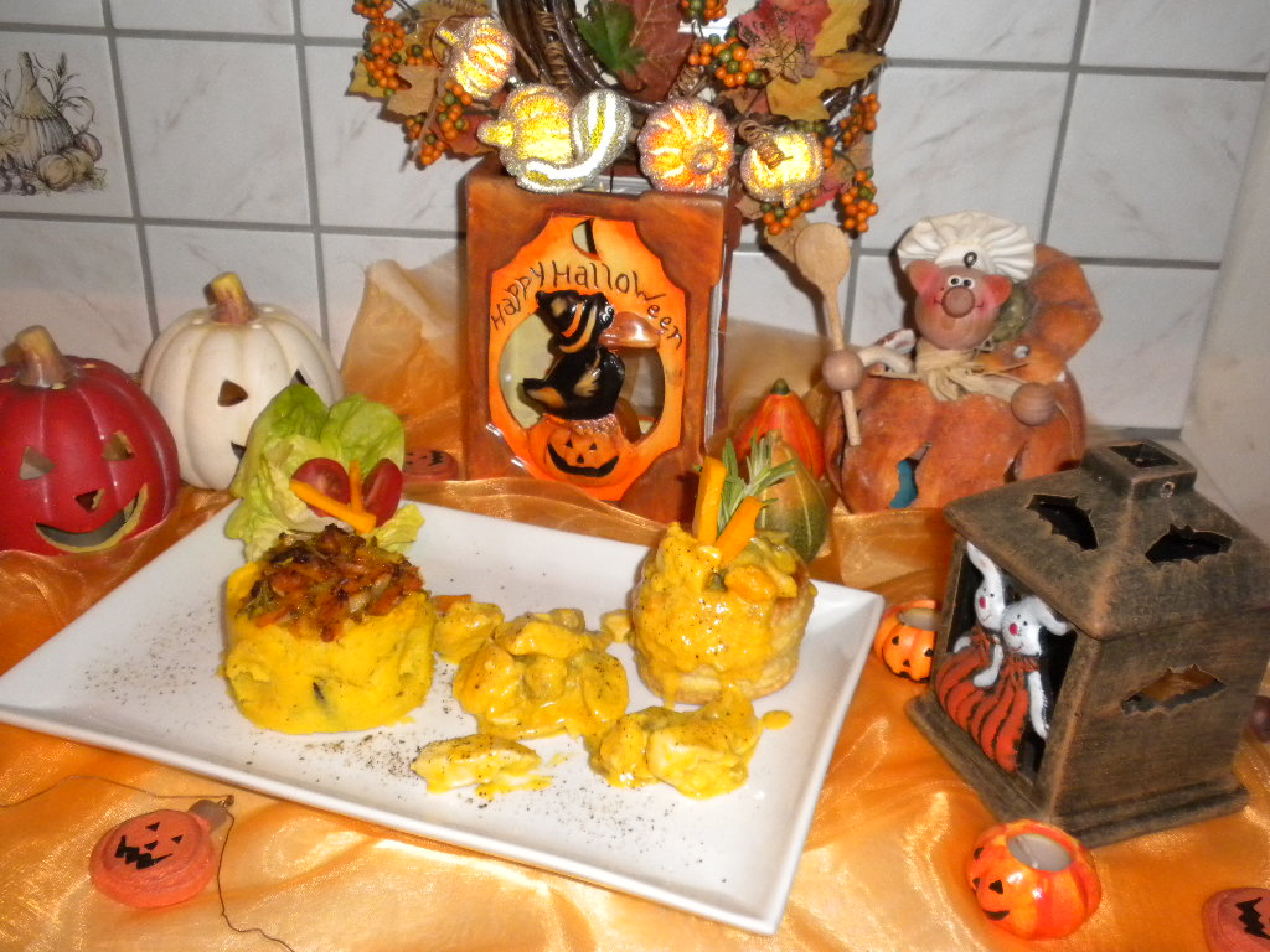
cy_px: 476
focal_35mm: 37
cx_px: 635
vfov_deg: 38.7
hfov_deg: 50.1
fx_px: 1357
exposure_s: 1/30
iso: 400
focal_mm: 6.6
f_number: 3.5
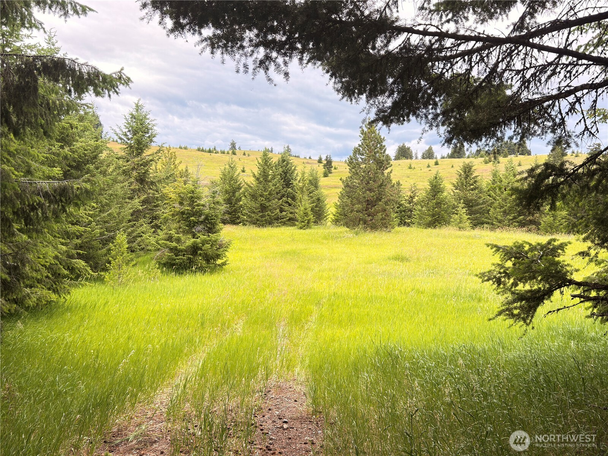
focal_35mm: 35
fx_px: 615
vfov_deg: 40.7
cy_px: 228
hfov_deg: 52.6
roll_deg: -0.8
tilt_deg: -3.1
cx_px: 304
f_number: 1.78
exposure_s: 1/474
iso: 100
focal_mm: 6.76
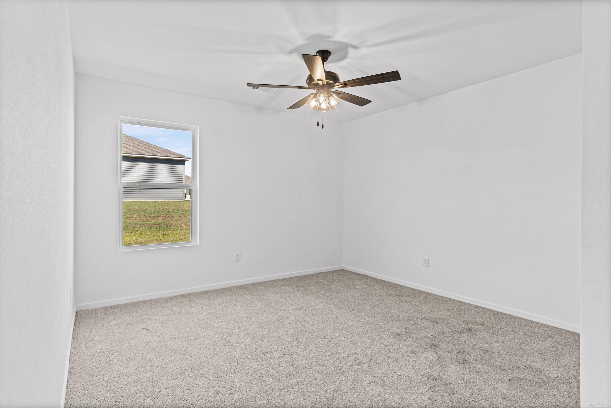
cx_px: 306
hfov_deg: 90.0
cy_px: 204
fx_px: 305
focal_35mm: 18
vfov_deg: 67.4
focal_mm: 12
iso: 250
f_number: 9
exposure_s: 1/5
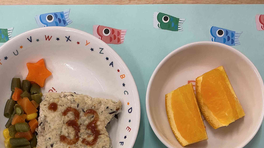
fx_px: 399
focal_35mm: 57
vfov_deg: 20.1
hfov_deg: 36.2
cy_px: 162
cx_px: 84
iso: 40
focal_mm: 3
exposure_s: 1/60
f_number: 1.8
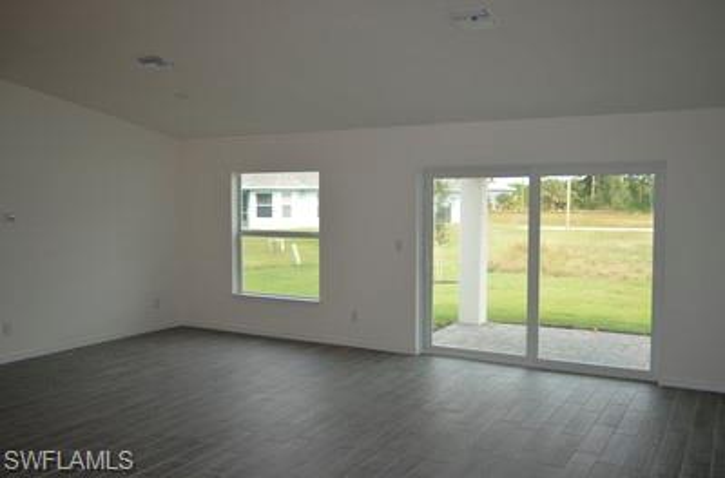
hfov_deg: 57.4
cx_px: 362
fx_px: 662
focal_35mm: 33
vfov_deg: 39.7
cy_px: 239
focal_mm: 22
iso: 200
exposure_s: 1/200
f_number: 3.8
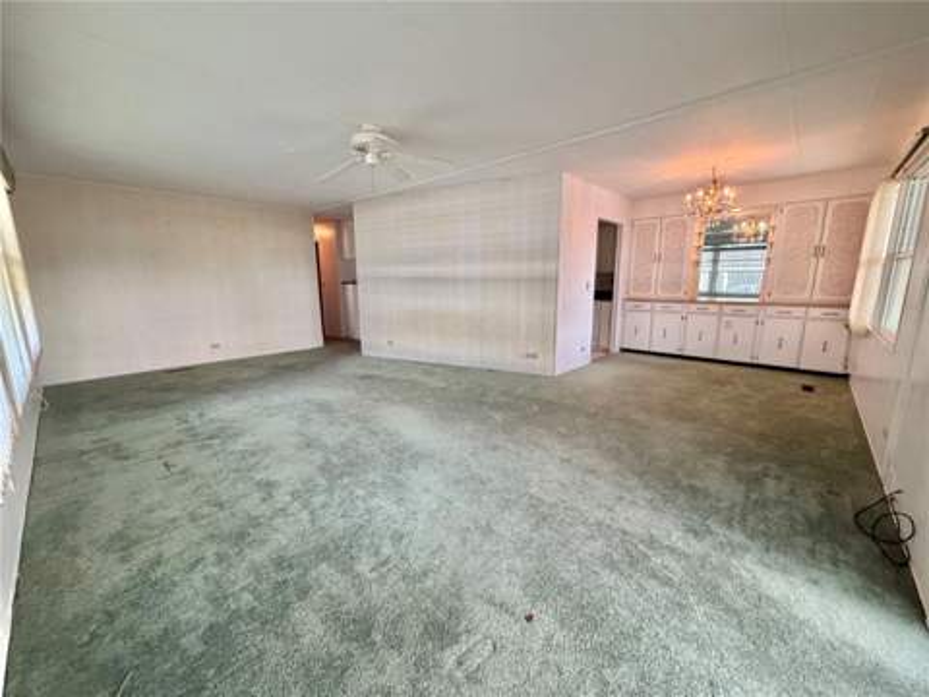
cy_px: 348
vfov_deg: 85.7
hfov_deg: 102.1
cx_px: 464
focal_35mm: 14
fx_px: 376
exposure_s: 1/60
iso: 250
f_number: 2.2
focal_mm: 2.22
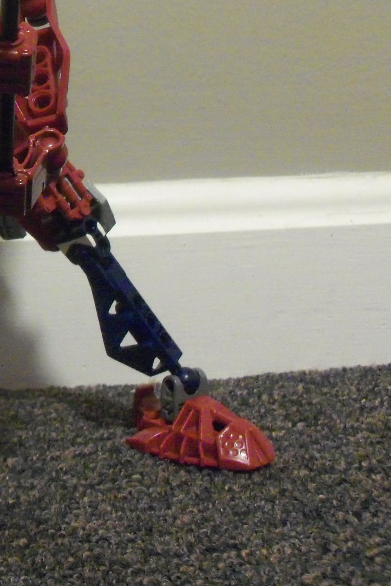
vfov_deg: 26.7
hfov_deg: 16.8
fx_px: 1222
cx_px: -164
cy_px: 156
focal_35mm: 75
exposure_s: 1/2
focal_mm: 6.3
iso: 400
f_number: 3
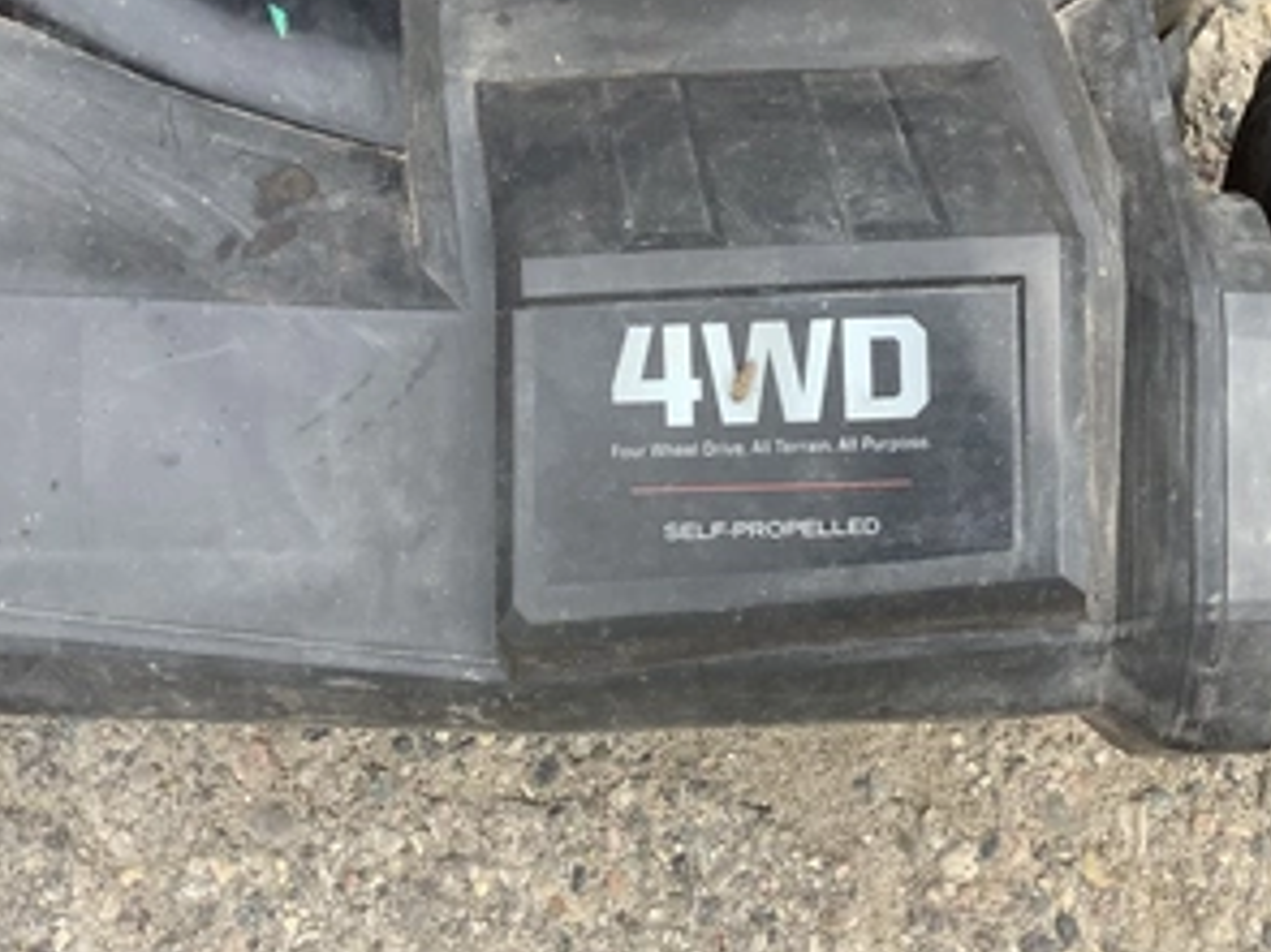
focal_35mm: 42
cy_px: 439
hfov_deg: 44.5
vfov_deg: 34.3
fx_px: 1541
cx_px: 784
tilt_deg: -83.0
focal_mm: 3.3
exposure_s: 1/354
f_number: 2.4
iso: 25
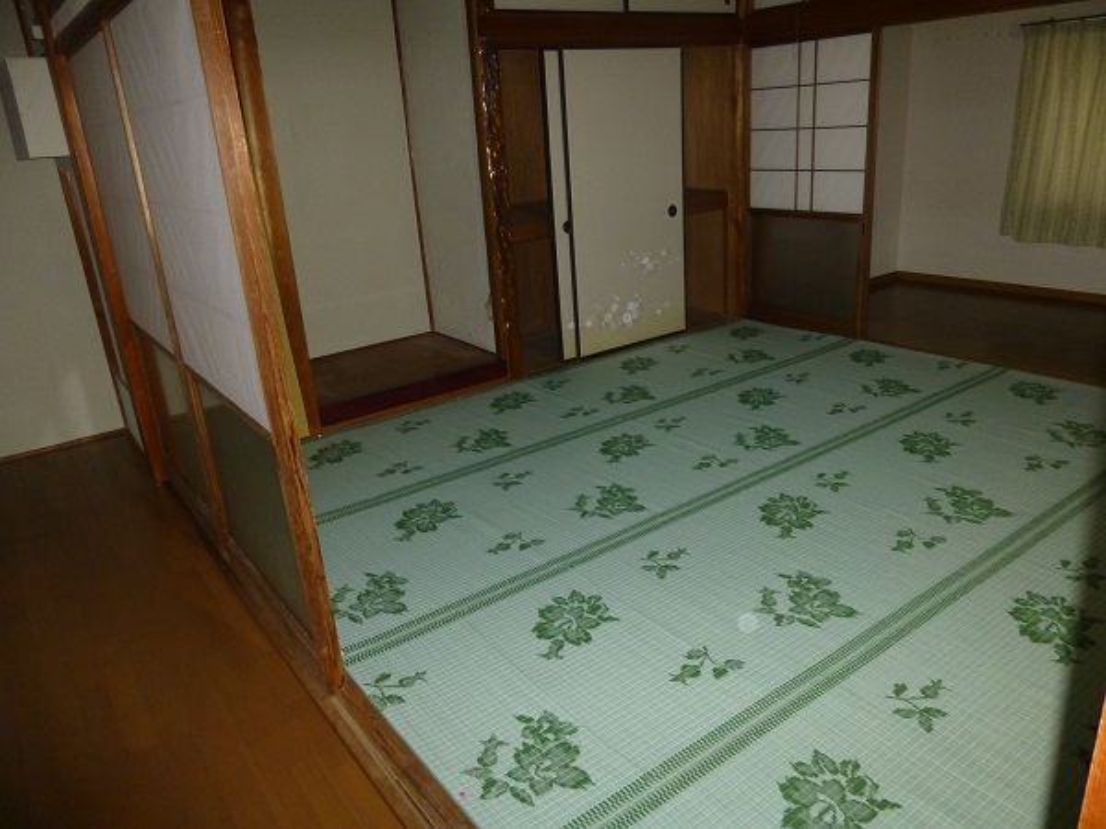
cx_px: 553
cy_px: 414
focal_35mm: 25
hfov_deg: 69.4
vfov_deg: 54.9
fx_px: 799
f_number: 3.1
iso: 400
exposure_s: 1/60
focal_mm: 4.5
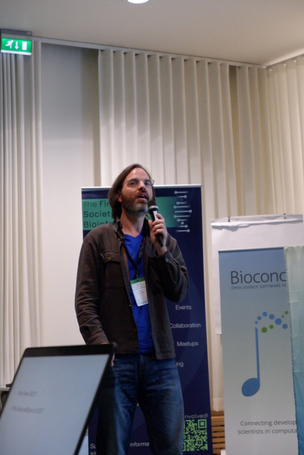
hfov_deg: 20.0
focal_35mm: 68
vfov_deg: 29.6
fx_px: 860
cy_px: 228
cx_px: 152
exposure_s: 1/125
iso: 5000
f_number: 5.6
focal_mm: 45
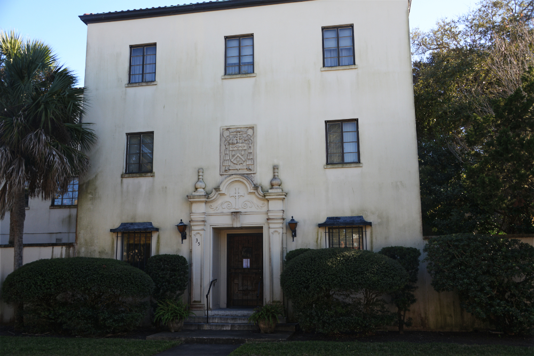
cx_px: 267
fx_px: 504
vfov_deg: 38.9
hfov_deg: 55.8
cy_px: 178
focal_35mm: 34
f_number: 5
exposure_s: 1/640
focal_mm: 34
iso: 400
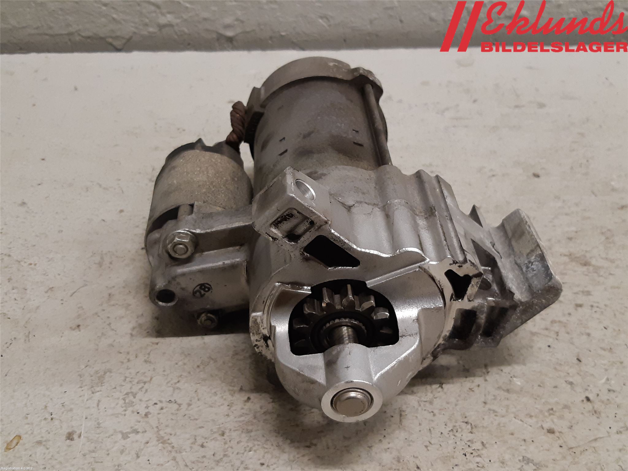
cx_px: 314
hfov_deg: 67.3
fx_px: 472
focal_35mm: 26
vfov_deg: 53.1
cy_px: 236
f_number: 1.7
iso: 160
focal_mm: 3.93
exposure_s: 1/50
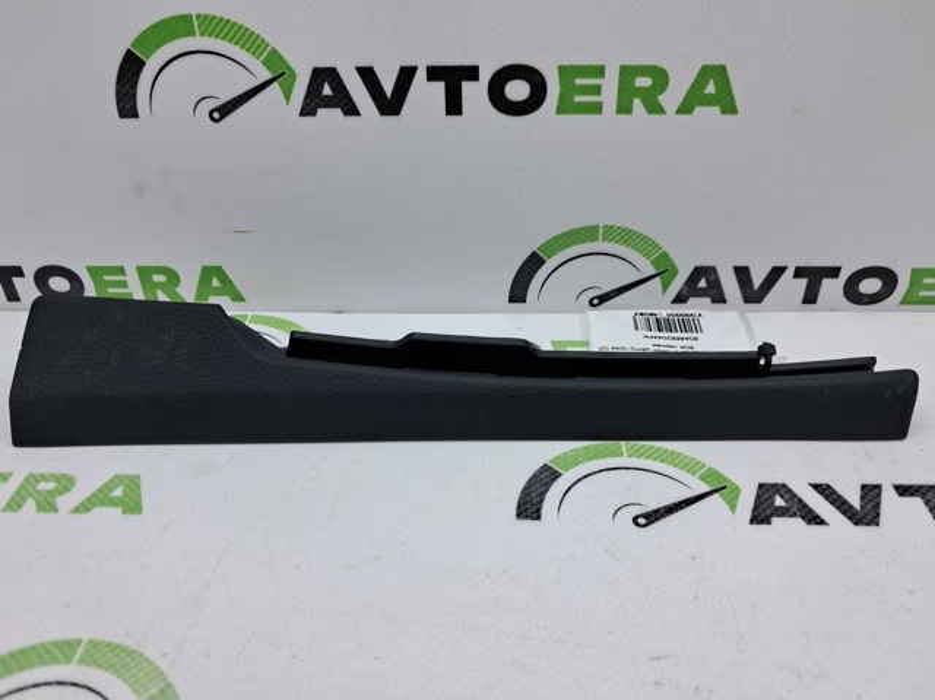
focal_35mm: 27
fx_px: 729
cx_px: 468
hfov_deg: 65.4
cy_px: 350
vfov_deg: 51.3
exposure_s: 1/100
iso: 50
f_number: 1.8
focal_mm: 4
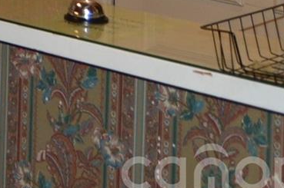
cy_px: -281
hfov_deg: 12.5
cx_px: -232
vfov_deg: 8.3
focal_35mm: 150
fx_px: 1182
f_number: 4
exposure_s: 1/80
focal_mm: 18
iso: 400
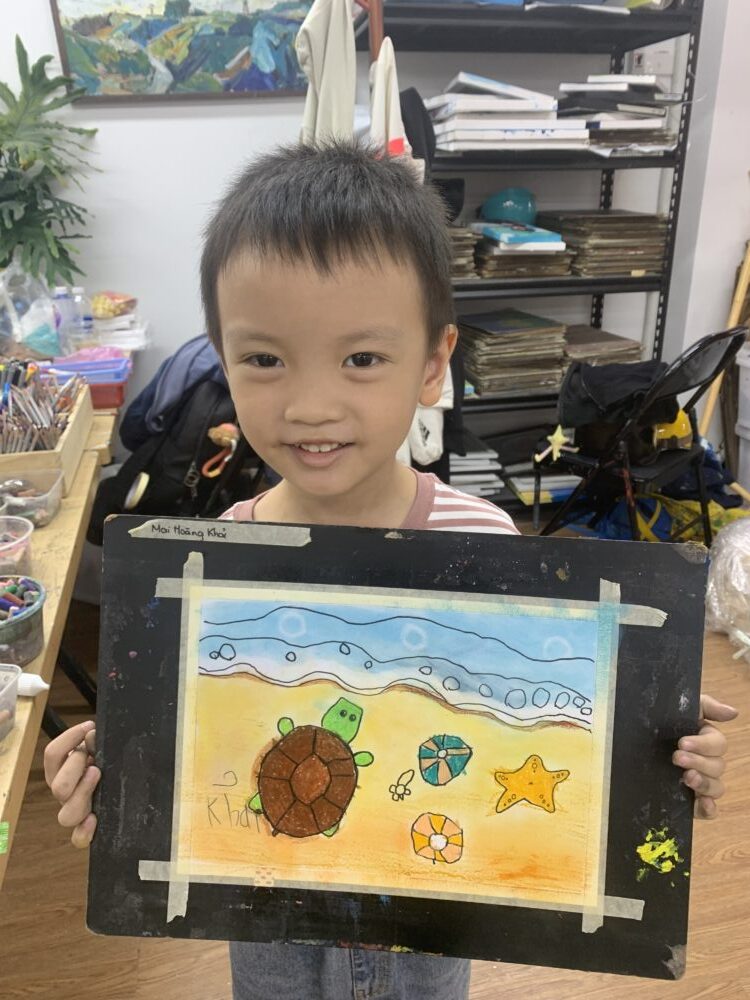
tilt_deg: -21.2
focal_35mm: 26
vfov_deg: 67.3
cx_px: 375
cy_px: 500
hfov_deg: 53.1
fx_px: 751
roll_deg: +1.2
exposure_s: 1/113
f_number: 1.8
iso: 100
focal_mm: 4.25
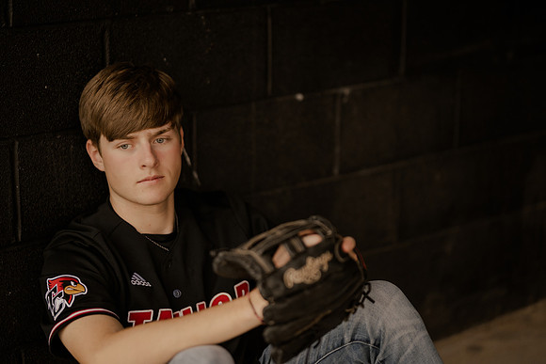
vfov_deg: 16.1
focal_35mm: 85
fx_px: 1289
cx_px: 273
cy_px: 182
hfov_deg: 23.9
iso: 800
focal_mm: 85
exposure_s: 1/1600
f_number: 1.4
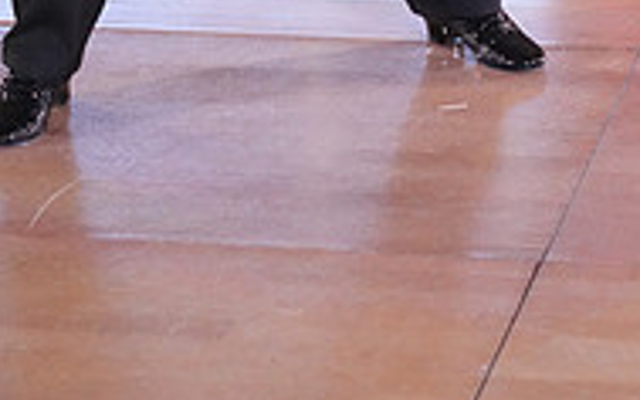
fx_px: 2616
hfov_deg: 13.8
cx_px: 601
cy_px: -417
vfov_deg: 8.3
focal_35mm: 150
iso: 8000
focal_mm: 48
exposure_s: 1/400
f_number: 5.6
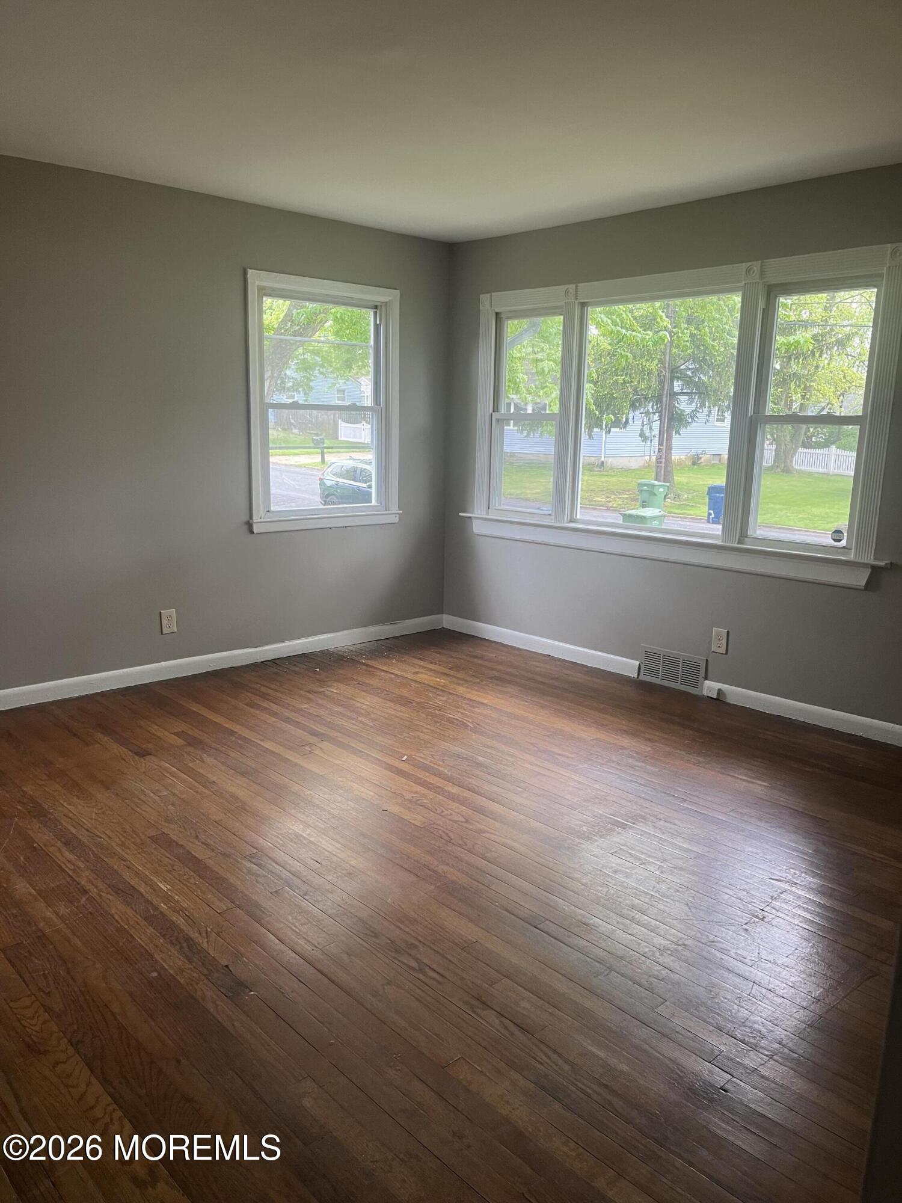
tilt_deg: -11.9
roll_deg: -1.1
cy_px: 602
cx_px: 451
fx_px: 903
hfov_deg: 53.1
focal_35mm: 26
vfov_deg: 67.3
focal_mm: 5.1
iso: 100
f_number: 1.6
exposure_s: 1/60
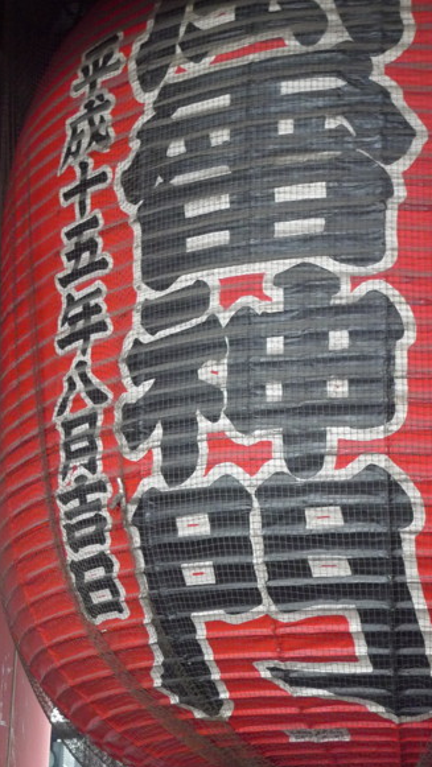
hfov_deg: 13.4
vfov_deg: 23.7
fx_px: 1832
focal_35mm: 90
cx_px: 342
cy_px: 422
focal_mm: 12.8
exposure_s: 1/80
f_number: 2.8
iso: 400
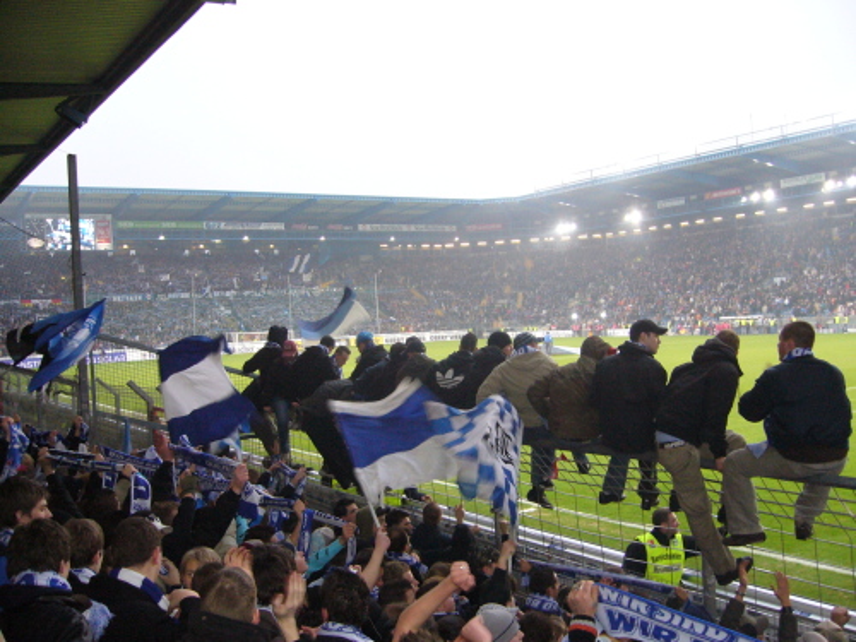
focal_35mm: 35
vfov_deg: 40.7
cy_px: 321
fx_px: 865
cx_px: 428
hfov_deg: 52.6
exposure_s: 1/60
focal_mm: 5.8
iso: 250
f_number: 2.8
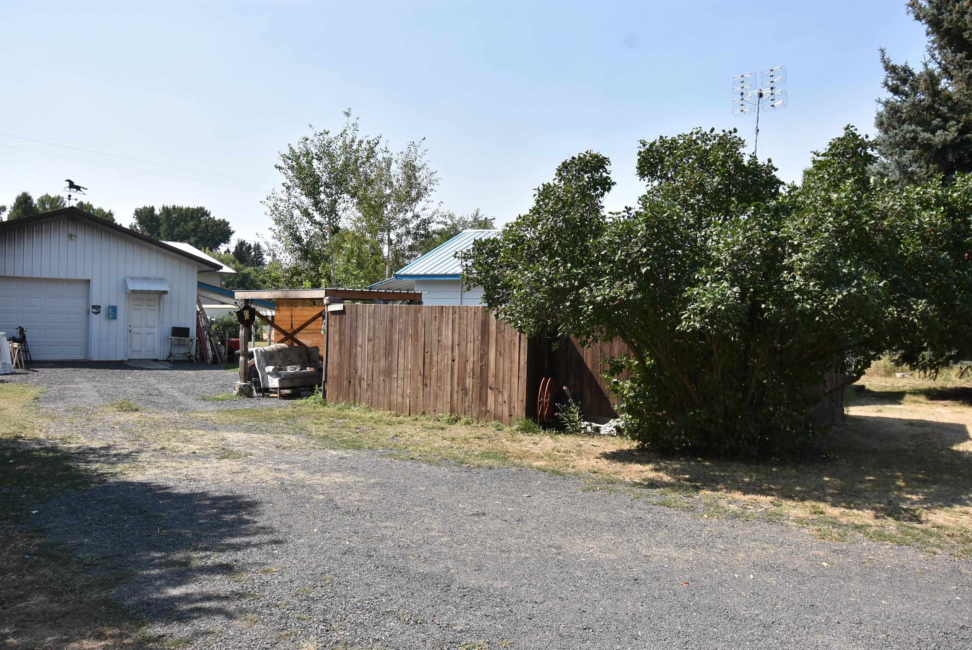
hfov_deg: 61.9
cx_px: 486
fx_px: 811
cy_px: 325
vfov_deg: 43.7
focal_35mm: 30
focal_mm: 20
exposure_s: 1/250
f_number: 8
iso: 100
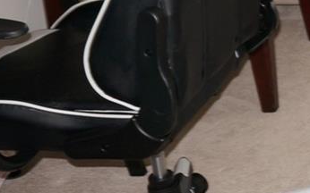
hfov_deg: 15.7
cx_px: 565
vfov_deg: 10.9
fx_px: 954
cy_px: -141
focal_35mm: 113
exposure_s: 1/160
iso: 250
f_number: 4
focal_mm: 16
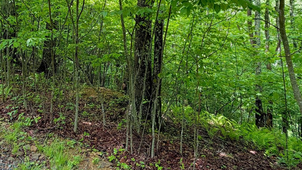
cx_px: 105
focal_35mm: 31
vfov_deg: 36.9
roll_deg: +3.4
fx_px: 248
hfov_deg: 61.4
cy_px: 42
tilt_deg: +1.2
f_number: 2.2
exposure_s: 1/121
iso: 80
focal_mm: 2.22
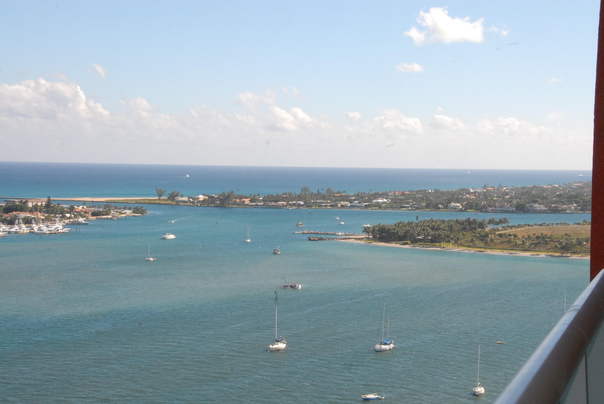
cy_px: 202
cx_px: 302
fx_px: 1209
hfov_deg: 28.0
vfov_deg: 19.0
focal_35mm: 72
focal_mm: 48
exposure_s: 1/250
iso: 1000
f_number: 29
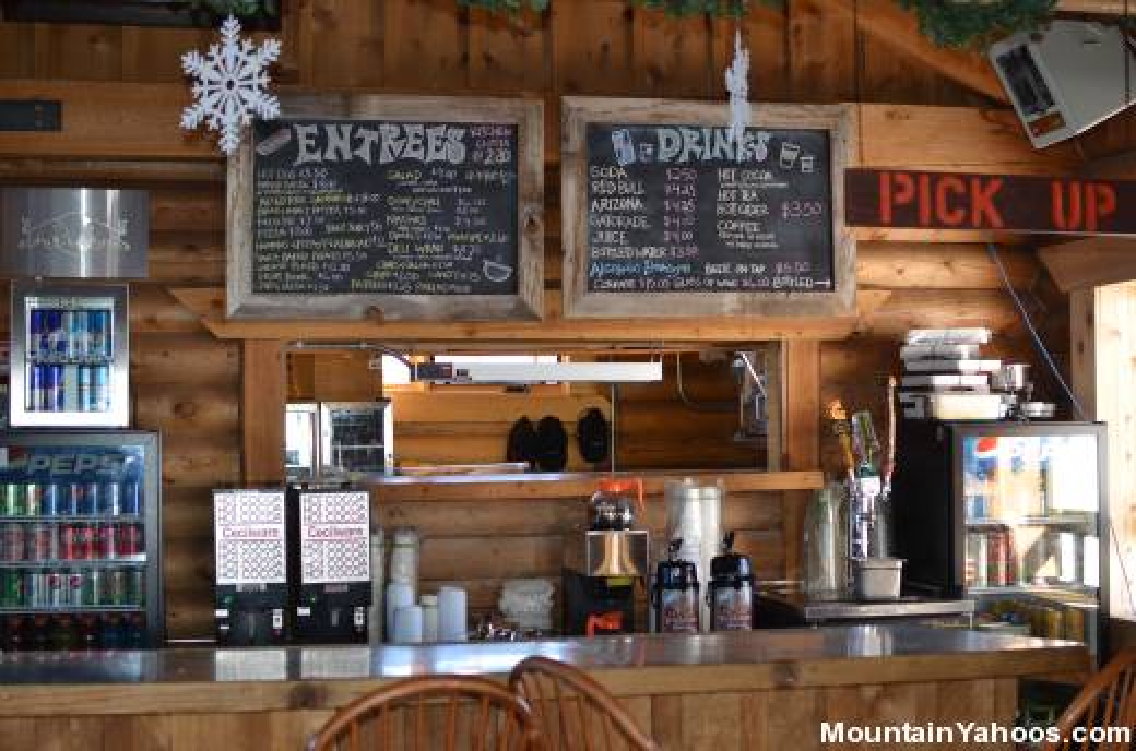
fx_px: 1653
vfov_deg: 25.6
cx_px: 568
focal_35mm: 52
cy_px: 376
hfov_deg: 37.9
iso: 200
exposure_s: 1/125
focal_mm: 35
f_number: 2.8
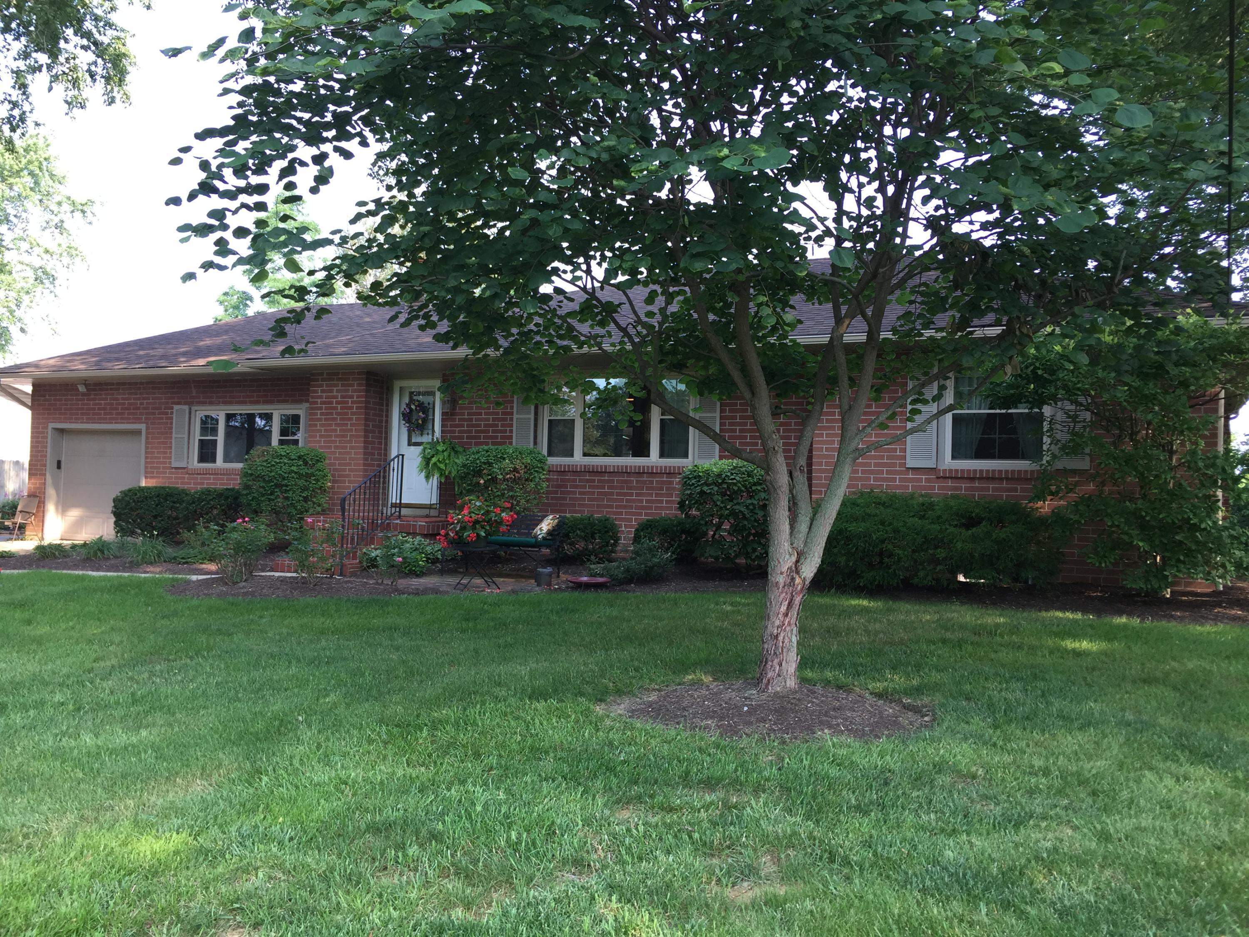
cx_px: 624
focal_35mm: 29
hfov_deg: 61.7
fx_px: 1046
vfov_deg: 48.2
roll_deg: -2.3
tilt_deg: +1.9
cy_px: 468
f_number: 2.2
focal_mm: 4.15
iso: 32
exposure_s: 1/120
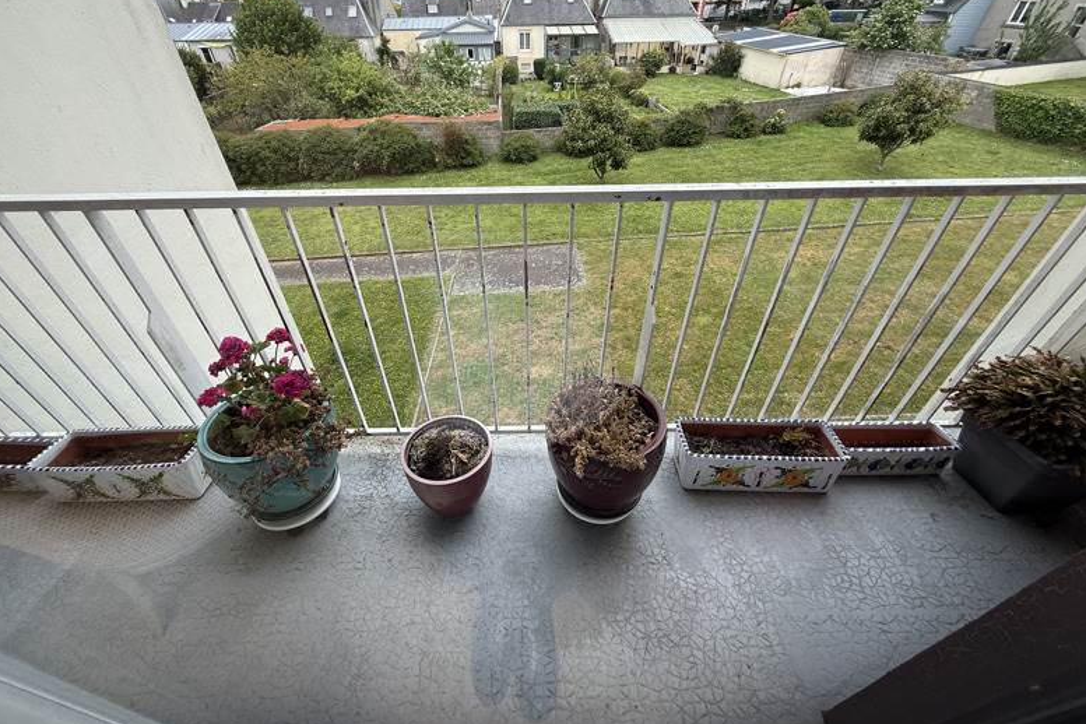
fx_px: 452
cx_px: 533
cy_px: 312
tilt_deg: -38.5
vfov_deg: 76.9
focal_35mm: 15
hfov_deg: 100.4
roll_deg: +0.6
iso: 50
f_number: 2.2
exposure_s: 1/234
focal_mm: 2.22
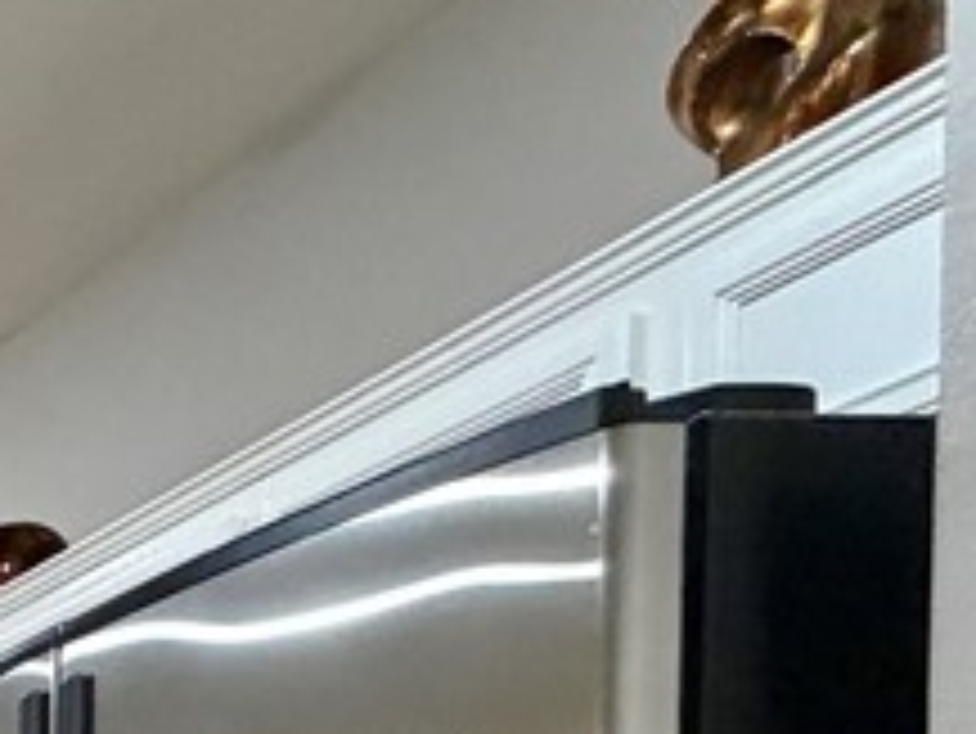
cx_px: -1169
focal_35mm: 66
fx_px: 1862
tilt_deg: -2.4
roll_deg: -0.3
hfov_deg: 16.9
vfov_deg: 18.0
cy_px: 1301
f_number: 2.2
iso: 500
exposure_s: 1/60
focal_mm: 2.22
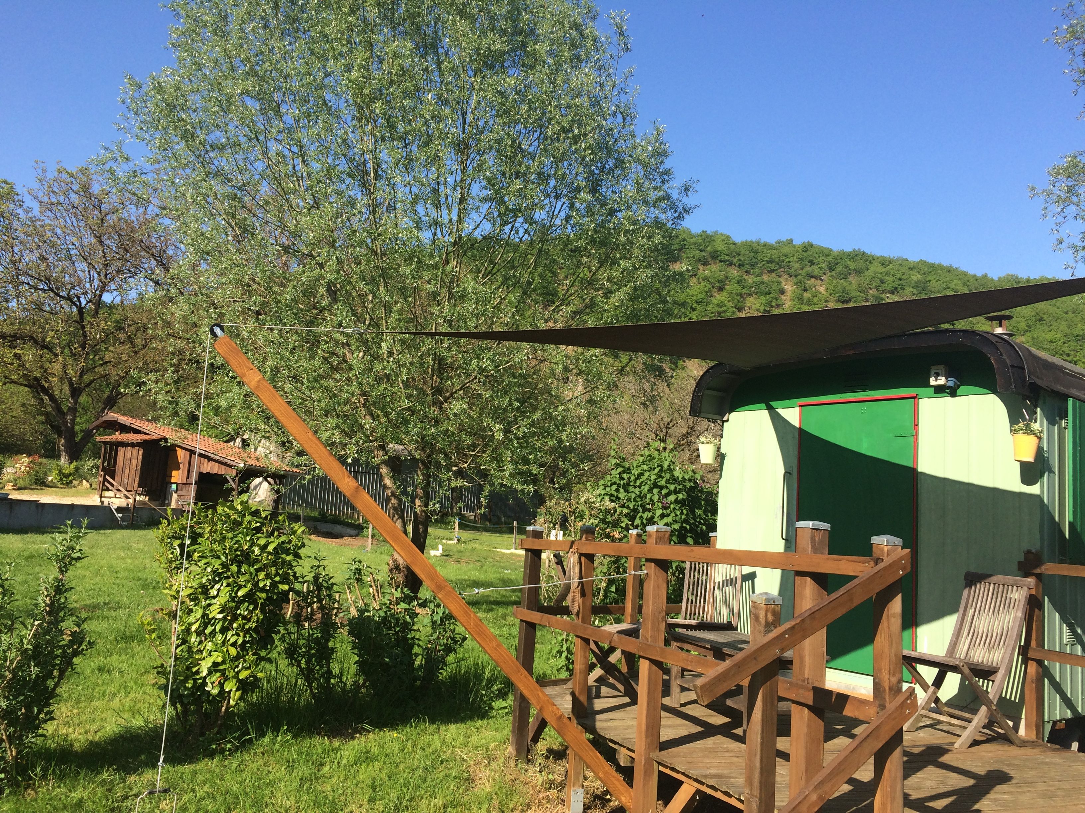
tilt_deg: +9.1
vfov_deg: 48.2
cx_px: 542
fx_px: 909
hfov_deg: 61.7
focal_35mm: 29
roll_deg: -2.5
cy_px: 406
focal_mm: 4.15
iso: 32
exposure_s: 1/1282
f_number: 2.2
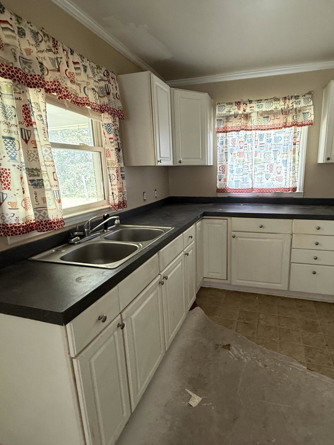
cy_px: 224
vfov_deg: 84.7
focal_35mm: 19
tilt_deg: -14.2
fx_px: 244
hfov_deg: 68.1
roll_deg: +1.7
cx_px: 199
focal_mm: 2.22
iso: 320
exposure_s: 1/72
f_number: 2.2
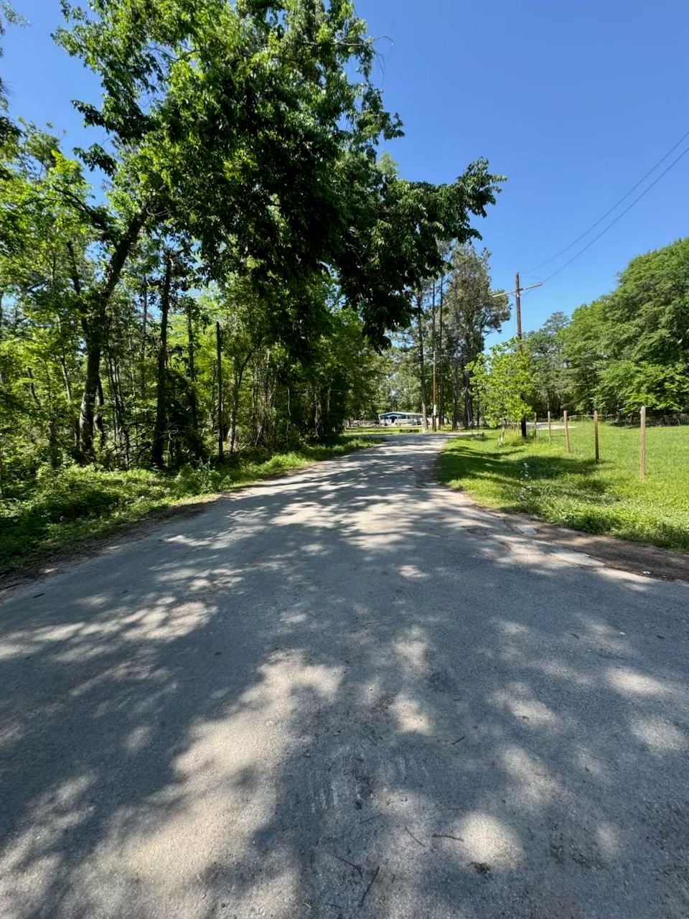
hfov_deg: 85.7
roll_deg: +0.0
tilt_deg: -2.8
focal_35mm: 14
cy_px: 460
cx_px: 344
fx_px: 372
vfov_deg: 102.1
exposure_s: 1/482
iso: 40
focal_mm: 2.22
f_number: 2.2
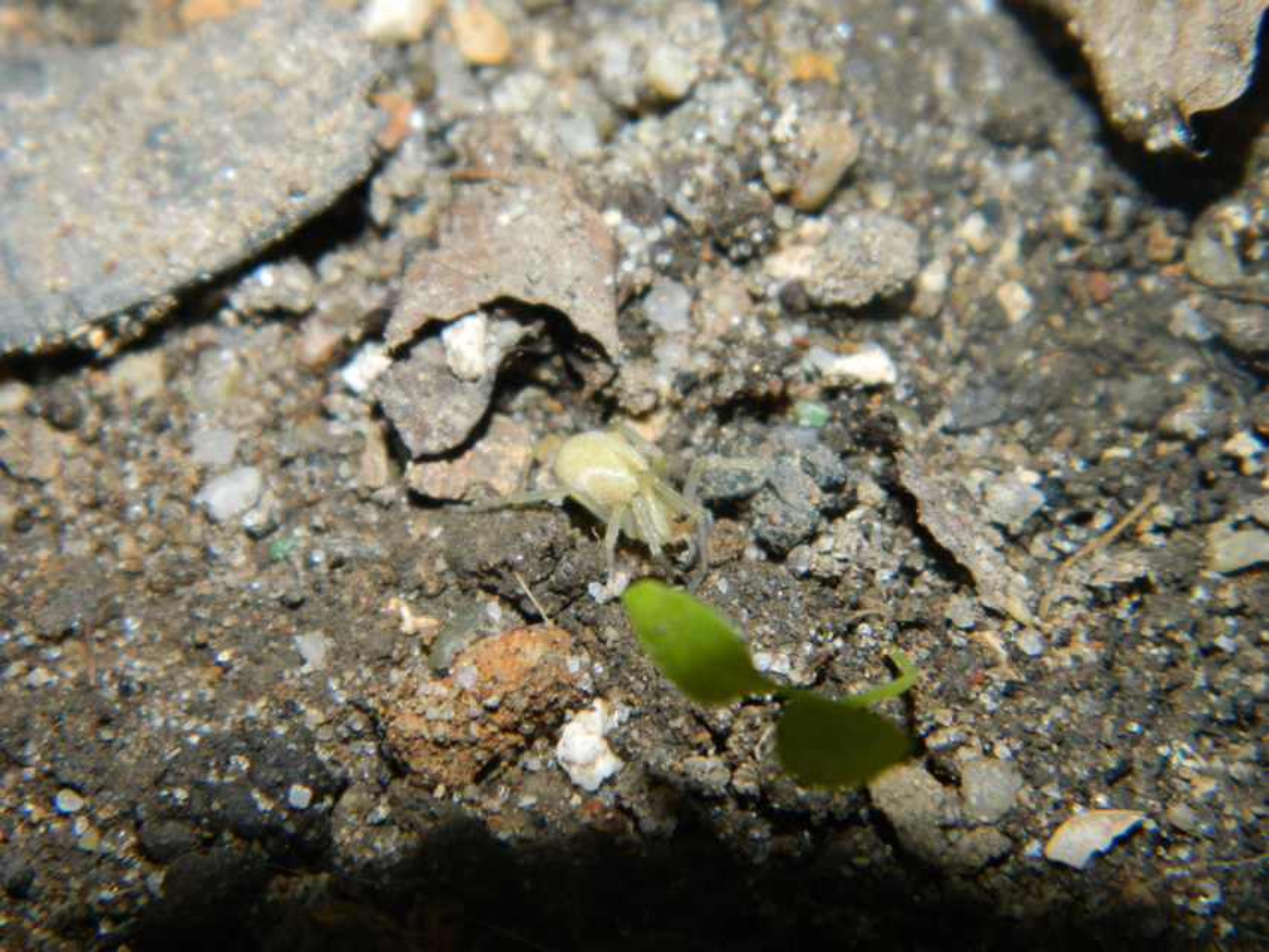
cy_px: 476
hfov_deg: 19.1
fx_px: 3776
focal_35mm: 103
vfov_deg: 14.4
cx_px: 634
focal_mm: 18.6
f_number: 12.6
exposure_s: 1/60
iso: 200
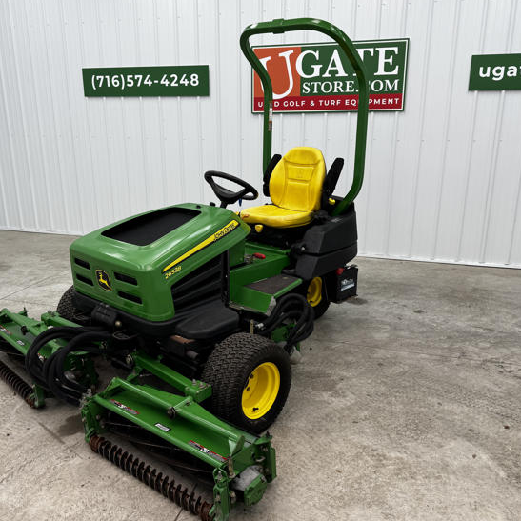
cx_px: 236
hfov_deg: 52.5
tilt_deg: -17.8
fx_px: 528
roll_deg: -0.1
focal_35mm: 31
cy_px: 266
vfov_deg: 52.5
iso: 64
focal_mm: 6.76
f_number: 1.78
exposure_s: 1/120
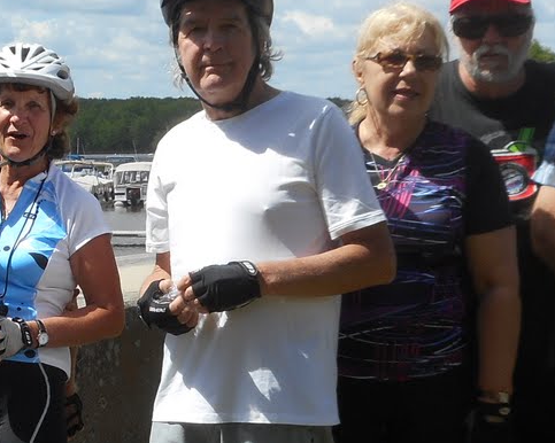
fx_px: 1806
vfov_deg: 14.0
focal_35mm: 110
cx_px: -7
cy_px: 285
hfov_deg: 17.1
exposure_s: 1/640
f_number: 4.2
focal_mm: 6
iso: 80
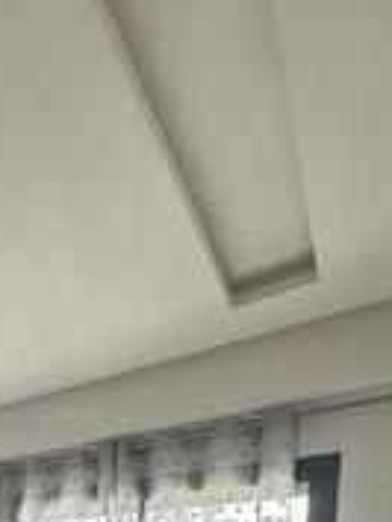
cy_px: 655
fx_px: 573
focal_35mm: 38
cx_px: -80
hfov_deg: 31.5
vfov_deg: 35.8
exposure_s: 1/99
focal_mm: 2.22
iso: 64
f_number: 2.2
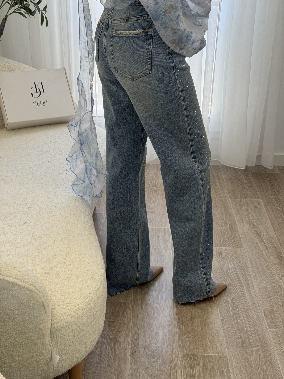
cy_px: 190
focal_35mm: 48
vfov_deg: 39.7
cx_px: 142
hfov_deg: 30.3
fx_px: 525
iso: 50
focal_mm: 6.76
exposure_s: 1/100
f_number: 1.78
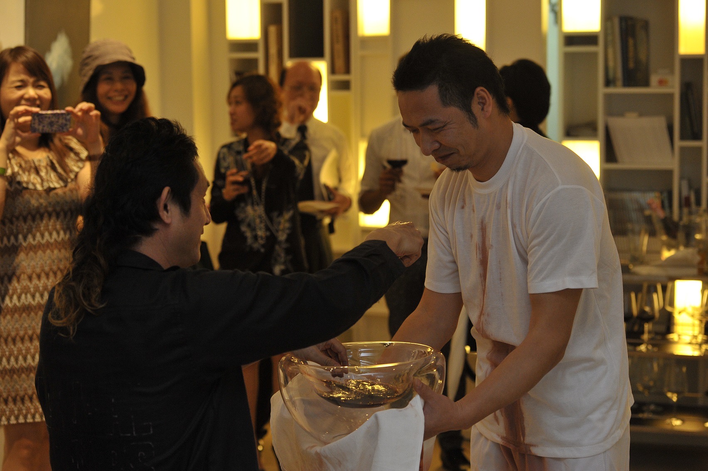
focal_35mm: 70
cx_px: 354
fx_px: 1376
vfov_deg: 19.4
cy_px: 236
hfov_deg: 28.9
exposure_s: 1/250
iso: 3200
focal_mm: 70
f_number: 4
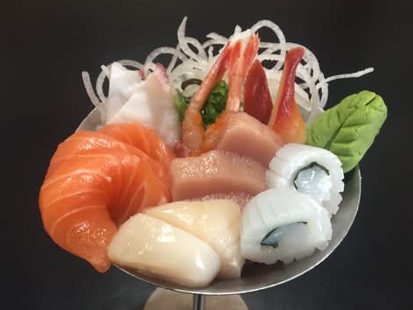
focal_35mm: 36
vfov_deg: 39.5
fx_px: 430
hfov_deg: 51.2
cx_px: 180
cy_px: 187
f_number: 2.2
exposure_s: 1/30
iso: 160
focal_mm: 4.15
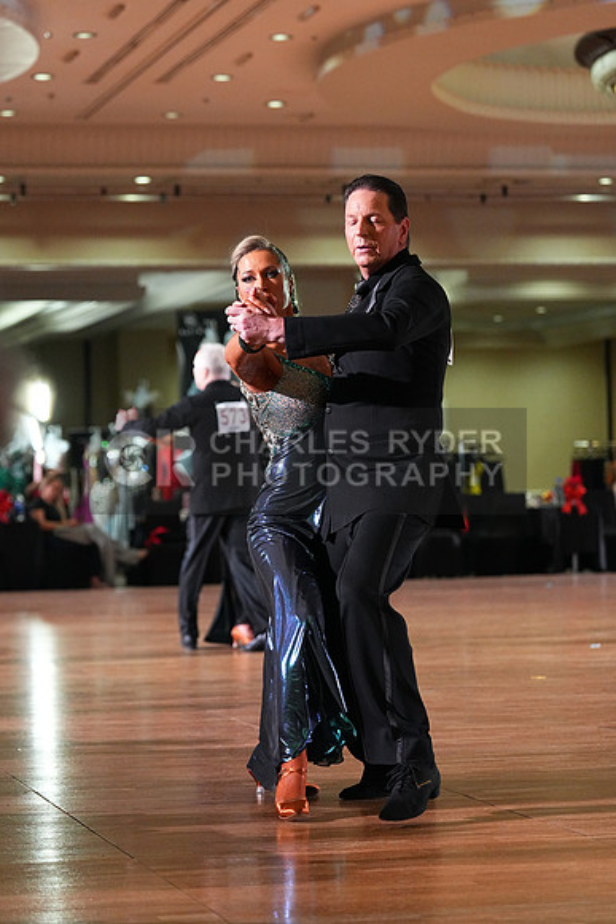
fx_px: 2950
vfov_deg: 17.8
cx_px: 308
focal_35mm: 115
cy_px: 462
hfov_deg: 11.9
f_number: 4.5
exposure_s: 1/400
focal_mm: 115
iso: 6400
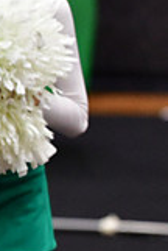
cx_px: 429
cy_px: 135
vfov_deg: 1.9
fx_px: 7520
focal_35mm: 1079
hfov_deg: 1.3
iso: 4000
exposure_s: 1/500
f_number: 3.5
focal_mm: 200
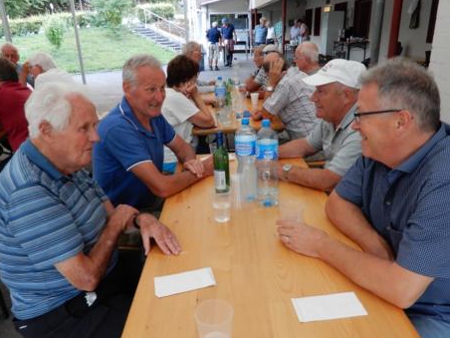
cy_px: 183
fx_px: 403
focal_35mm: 31
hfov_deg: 58.3
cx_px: 228
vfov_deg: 45.4
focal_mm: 5
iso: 400
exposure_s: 1/8
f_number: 3.5
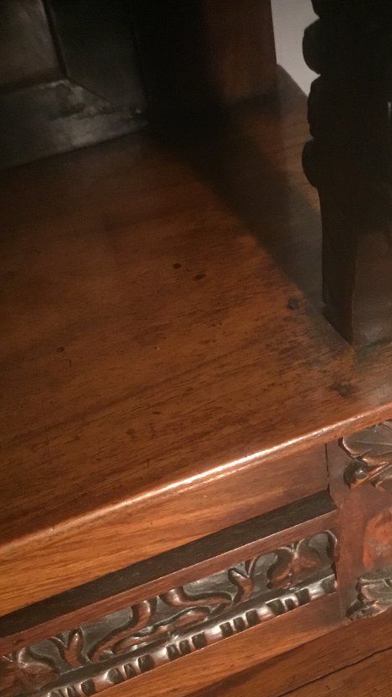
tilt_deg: -51.4
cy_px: 481
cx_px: 331
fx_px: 906
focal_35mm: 49
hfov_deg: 23.9
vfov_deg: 41.4
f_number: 2.4
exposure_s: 1/25
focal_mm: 3.3
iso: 200
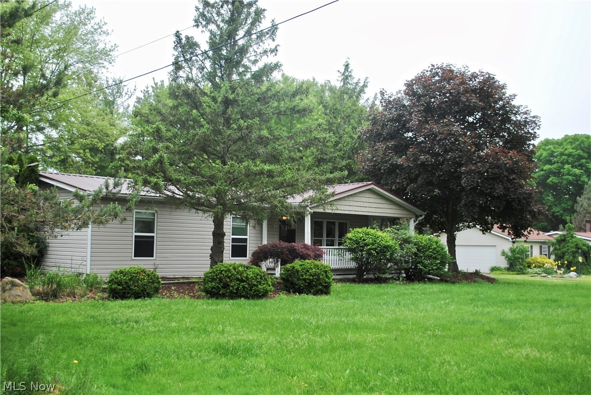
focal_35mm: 42
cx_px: 296
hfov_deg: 46.4
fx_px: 690
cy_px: 198
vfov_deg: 32.0
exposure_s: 1/200
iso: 100
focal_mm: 28
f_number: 5
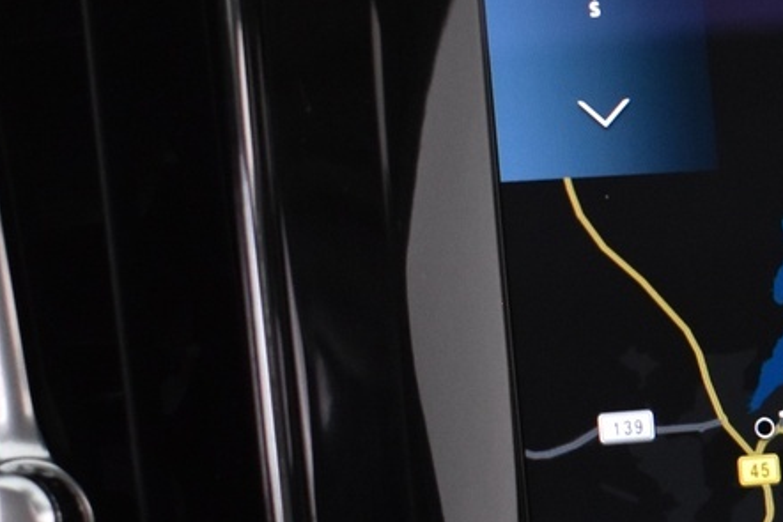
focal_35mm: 121
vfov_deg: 11.2
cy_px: 520
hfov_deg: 16.5
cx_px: 827
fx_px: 2632
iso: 1400
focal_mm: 22
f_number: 3.8
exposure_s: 1/30
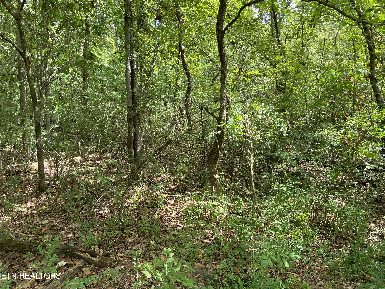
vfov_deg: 53.1
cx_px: 192
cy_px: 144
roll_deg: +2.4
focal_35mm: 26
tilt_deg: -2.6
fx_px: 289
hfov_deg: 67.3
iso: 32
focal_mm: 4.25
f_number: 1.8
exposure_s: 1/122
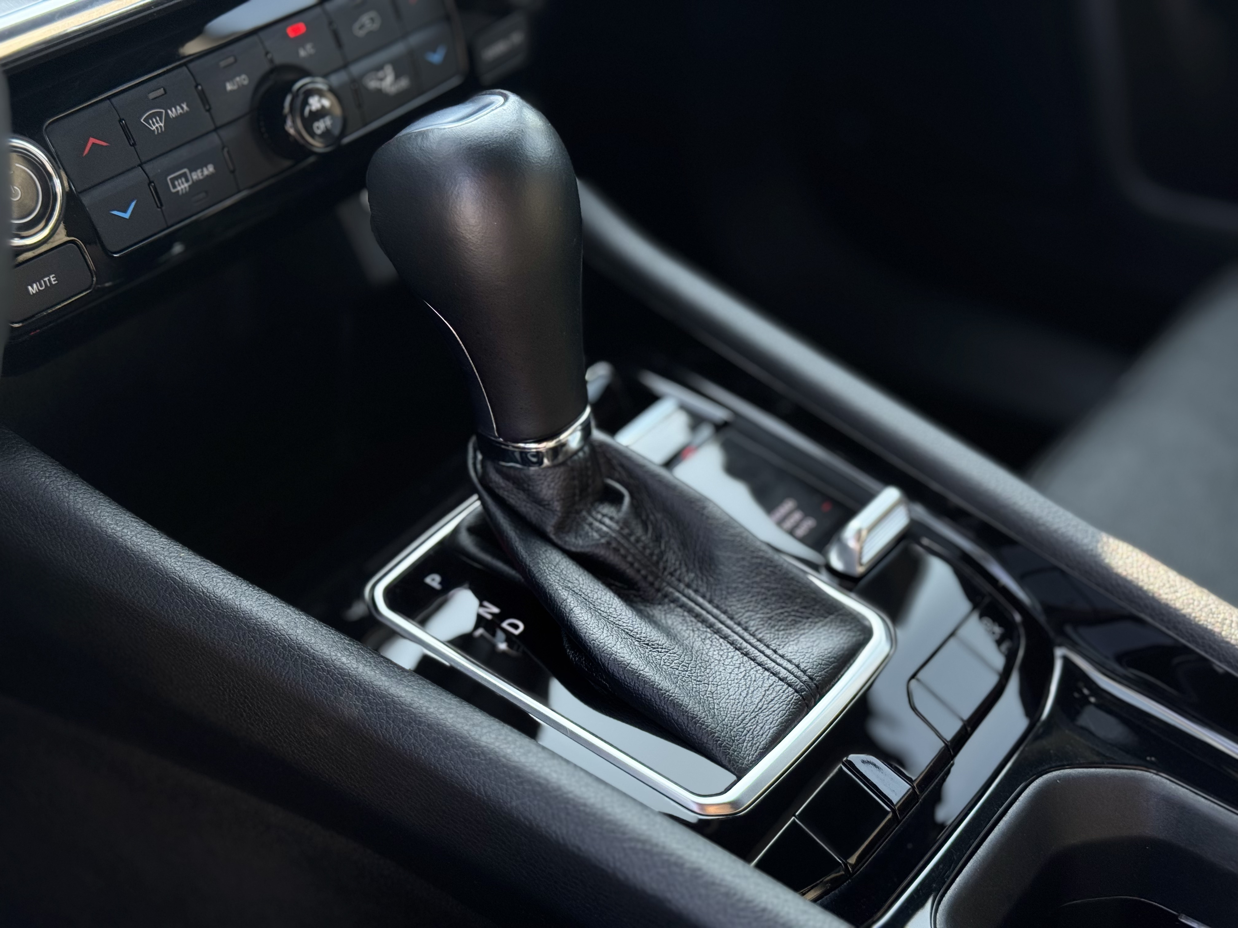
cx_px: 619
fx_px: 1717
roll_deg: +1.8
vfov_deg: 30.3
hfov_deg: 39.7
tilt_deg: -36.6
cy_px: 464
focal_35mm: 48
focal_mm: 6.76
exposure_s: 1/282
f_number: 1.78
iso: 64
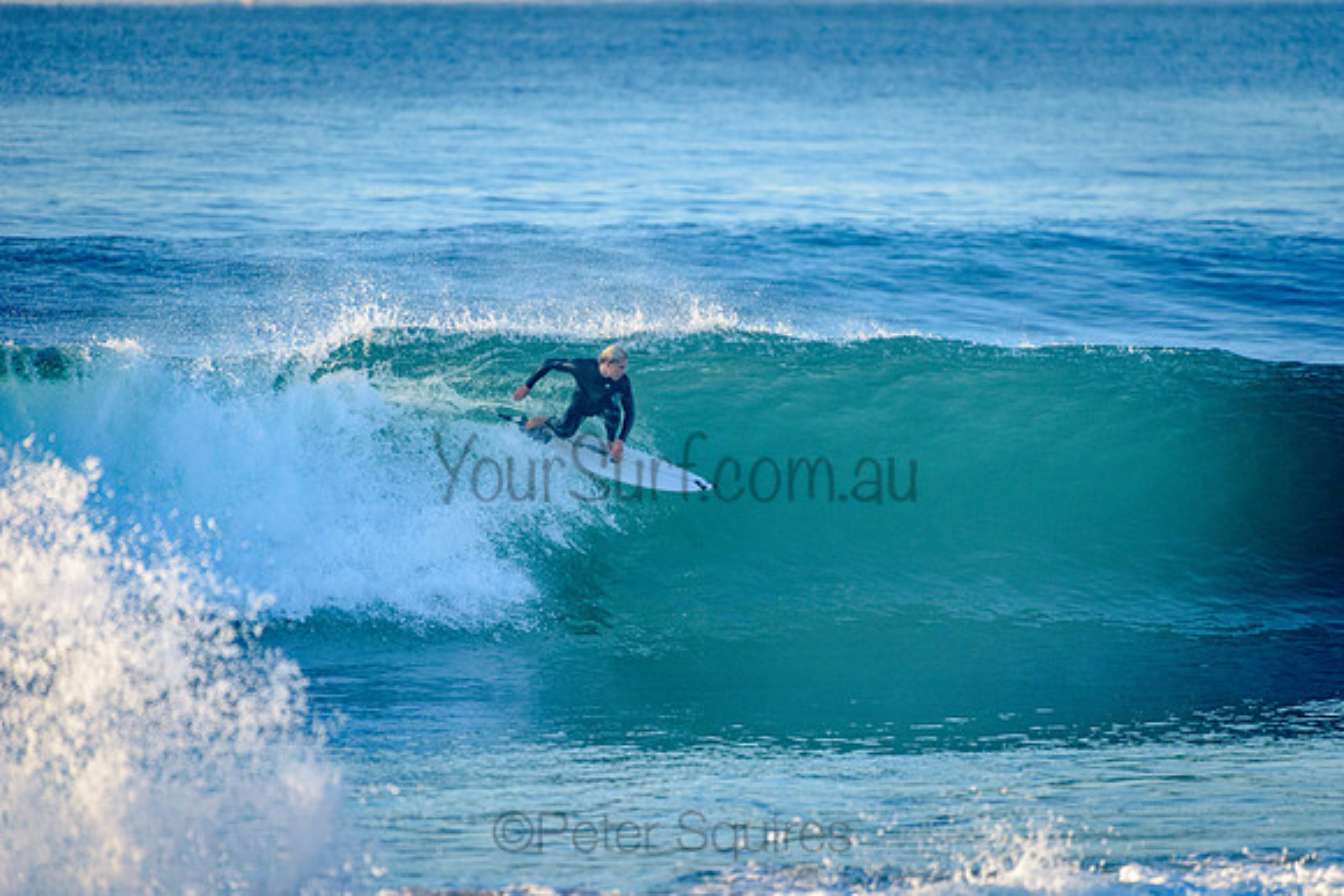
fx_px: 18670
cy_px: 448
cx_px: 672
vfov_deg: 2.8
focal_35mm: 500
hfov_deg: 4.1
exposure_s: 1/2000
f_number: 5.6
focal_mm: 500
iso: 1000
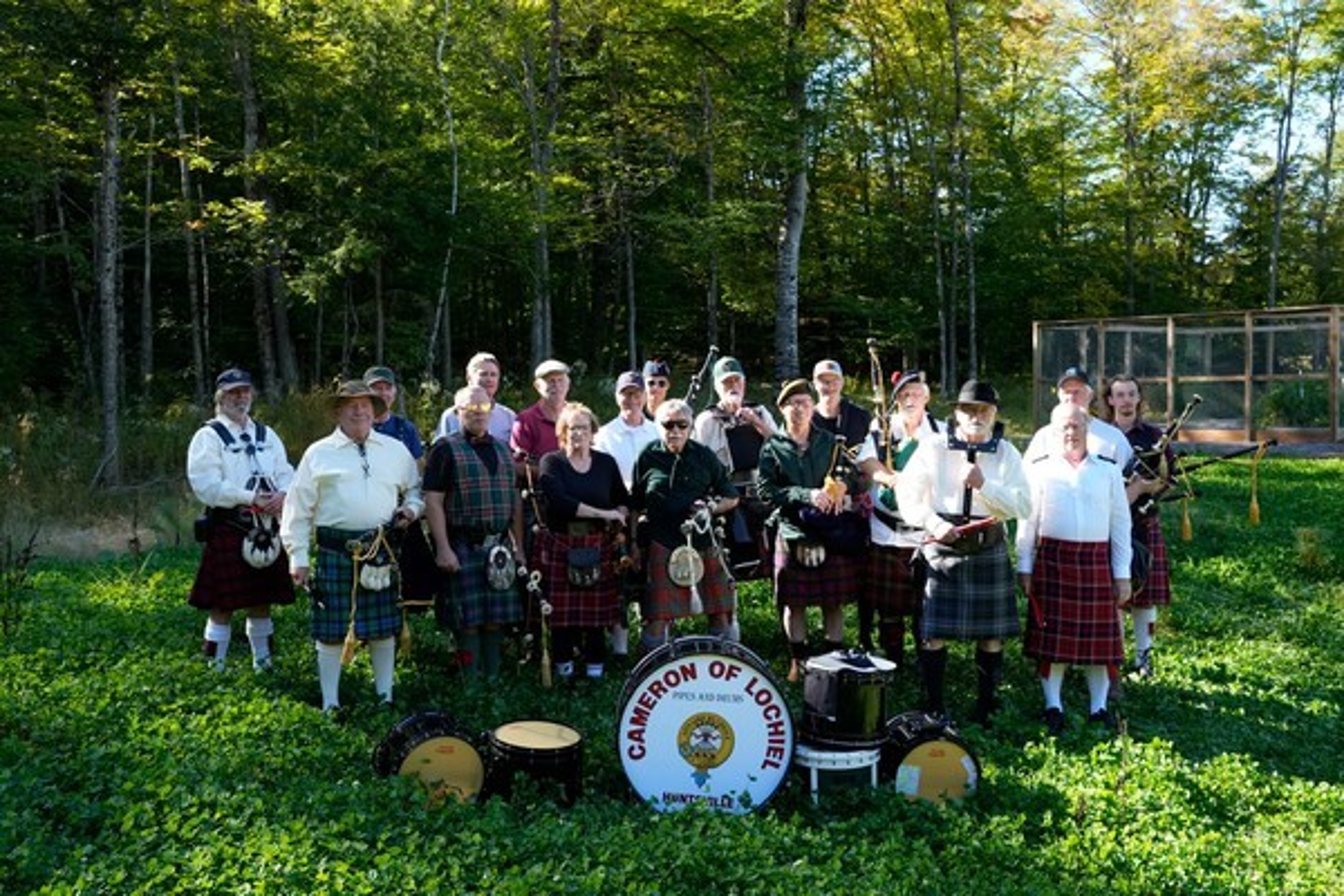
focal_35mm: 34
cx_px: 672
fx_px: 1269
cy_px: 448
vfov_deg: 38.9
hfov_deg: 55.8
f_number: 7.1
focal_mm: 34
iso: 800
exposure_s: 1/400
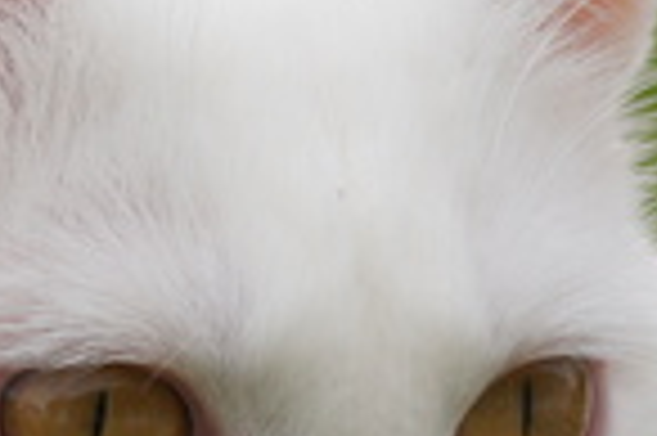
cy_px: 888
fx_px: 11939
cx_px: 90
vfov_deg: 2.1
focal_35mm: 655
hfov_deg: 3.2
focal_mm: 75
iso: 100
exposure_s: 1/320
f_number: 4.5
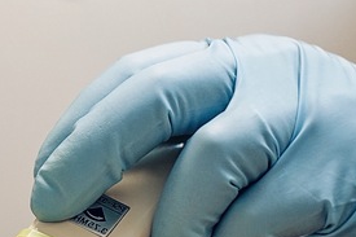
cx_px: -40
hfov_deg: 12.3
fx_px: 1621
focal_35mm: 164
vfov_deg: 8.4
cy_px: 114
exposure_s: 1/125
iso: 400
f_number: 3.2
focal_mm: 50
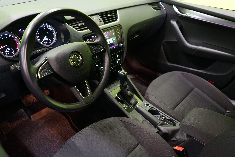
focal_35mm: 40
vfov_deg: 33.4
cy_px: 77
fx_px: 261
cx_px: 113
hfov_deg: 48.4
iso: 800
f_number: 4.5
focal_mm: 36
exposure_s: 1/8
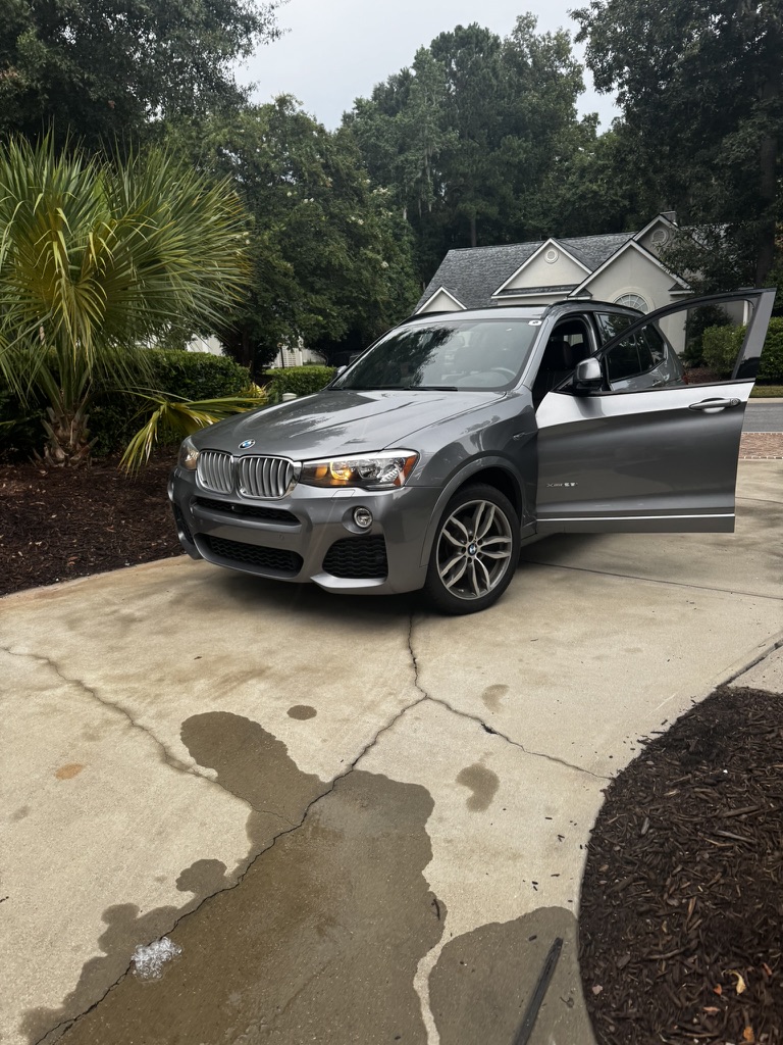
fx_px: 724
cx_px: 392
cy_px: 522
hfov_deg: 56.8
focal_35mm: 24
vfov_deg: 71.6
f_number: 1.78
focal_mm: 6.76
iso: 50
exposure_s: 1/135
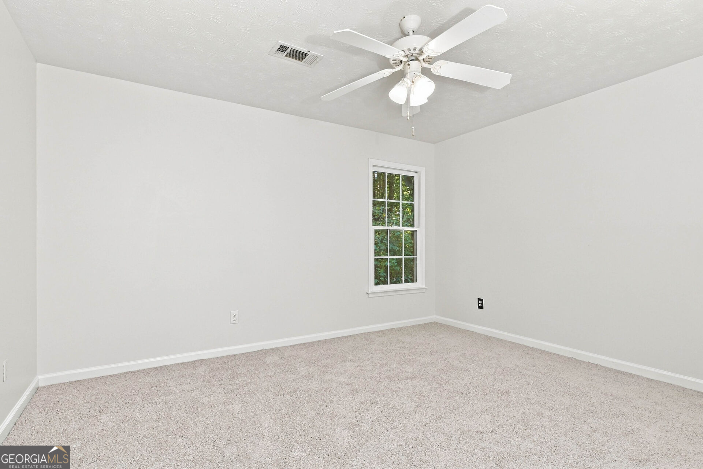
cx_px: 352
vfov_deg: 67.4
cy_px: 234
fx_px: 351
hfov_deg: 90.0
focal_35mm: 18
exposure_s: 1/15
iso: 400
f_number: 8
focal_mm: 12
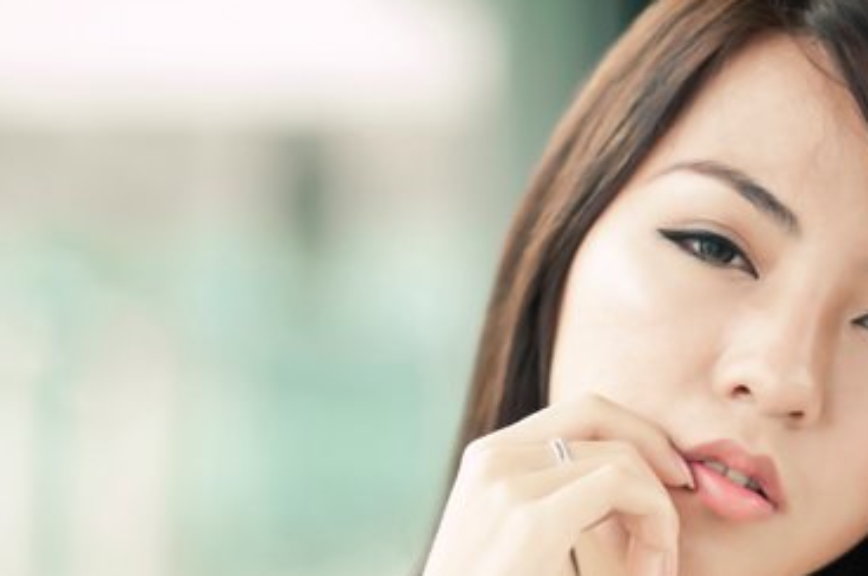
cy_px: 538
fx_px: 4453
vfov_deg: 7.4
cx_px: 429
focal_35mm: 185
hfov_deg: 11.1
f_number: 1.8
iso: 4000
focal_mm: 85
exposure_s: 1/8000
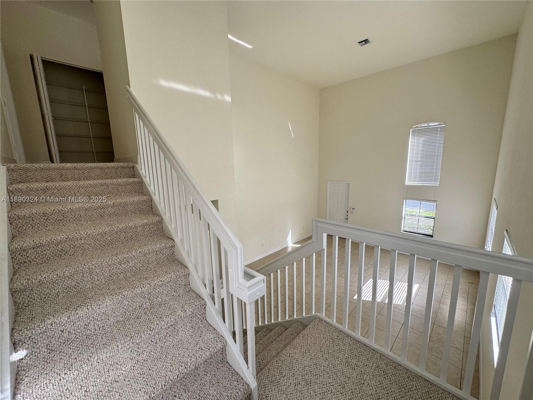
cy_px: 200
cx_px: 266
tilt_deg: -9.4
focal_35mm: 14
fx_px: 216
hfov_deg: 102.1
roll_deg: +1.1
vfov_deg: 85.7
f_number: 2.2
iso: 64
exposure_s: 1/99
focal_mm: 2.22
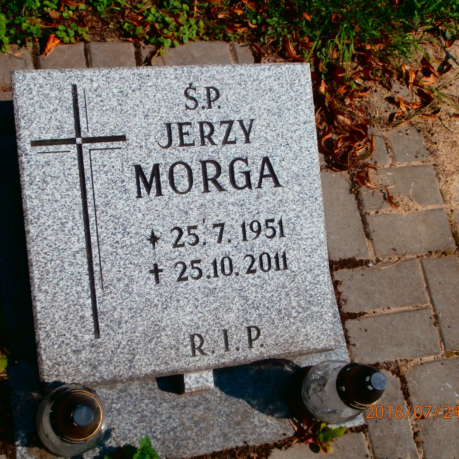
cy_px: 230
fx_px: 675
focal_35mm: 45
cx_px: 189
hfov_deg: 37.4
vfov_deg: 37.6
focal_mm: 6.67
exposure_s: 1/1250
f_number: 3.9
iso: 100
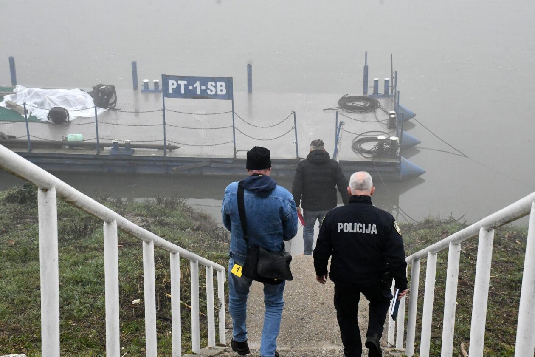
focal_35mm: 75
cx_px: 268
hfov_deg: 27.0
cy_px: 178
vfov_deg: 18.2
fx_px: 1114
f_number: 13
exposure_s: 1/640
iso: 3200
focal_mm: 50
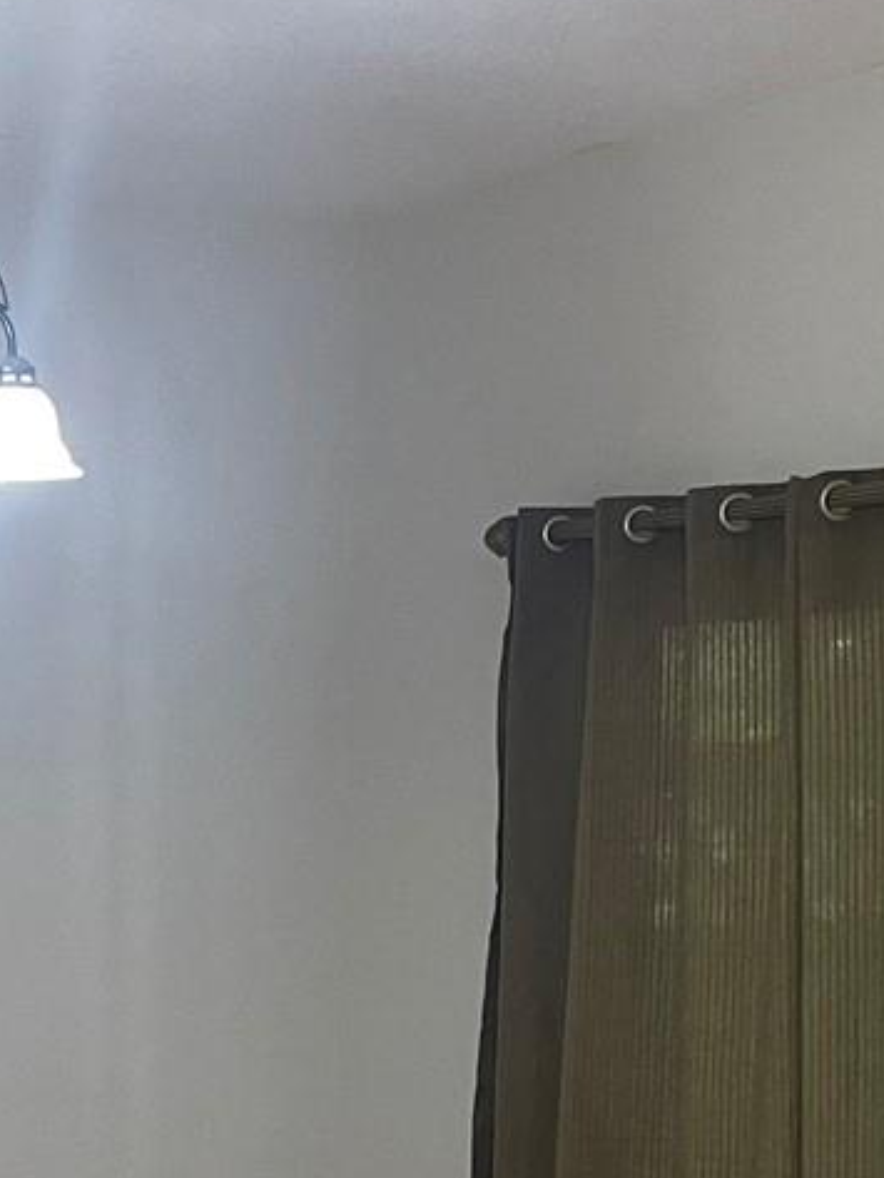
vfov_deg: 21.1
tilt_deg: -9.1
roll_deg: +0.8
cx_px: -5
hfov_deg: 16.4
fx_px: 2995
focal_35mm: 88
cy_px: 1298
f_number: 1.6
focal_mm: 4.2
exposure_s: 1/60
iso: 250
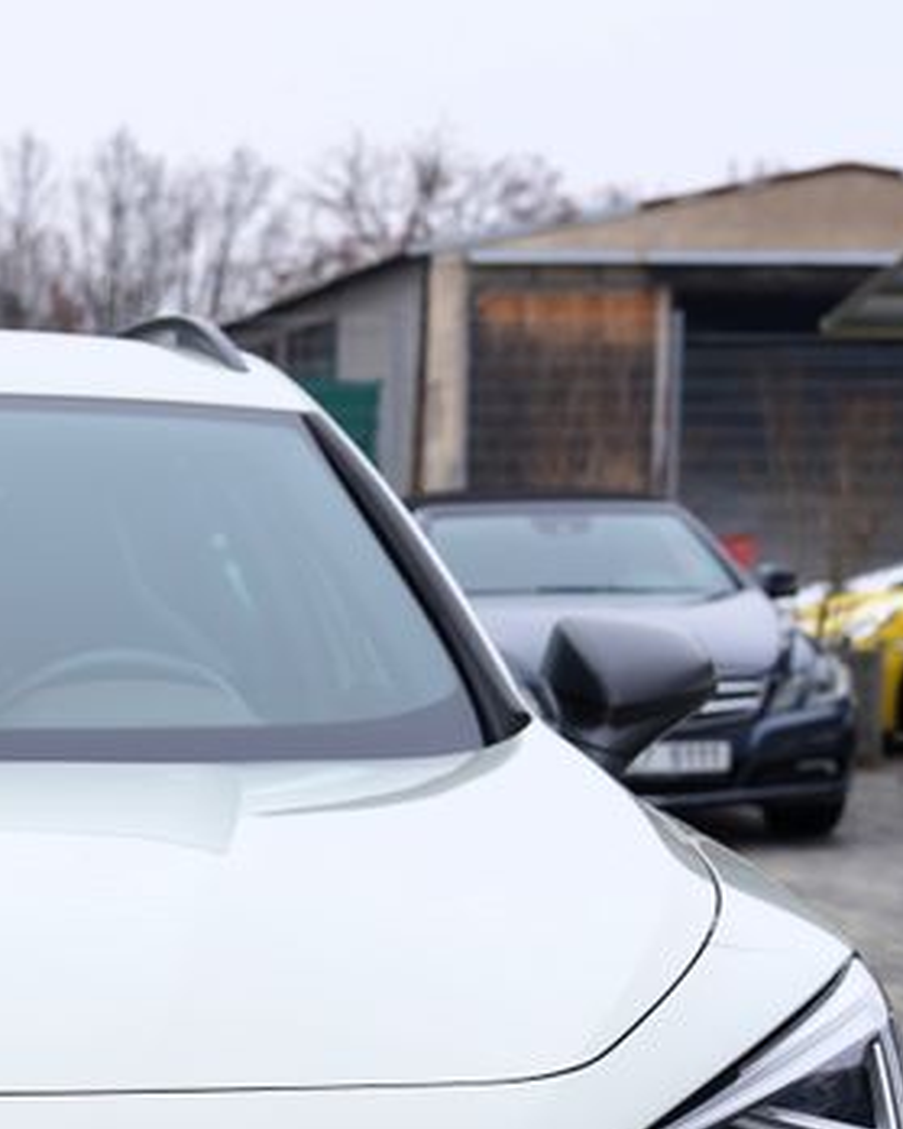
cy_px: 1103
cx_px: -168
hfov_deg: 14.9
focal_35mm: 100
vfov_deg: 18.7
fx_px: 3342
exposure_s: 1/60
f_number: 3.5
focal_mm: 31
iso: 100
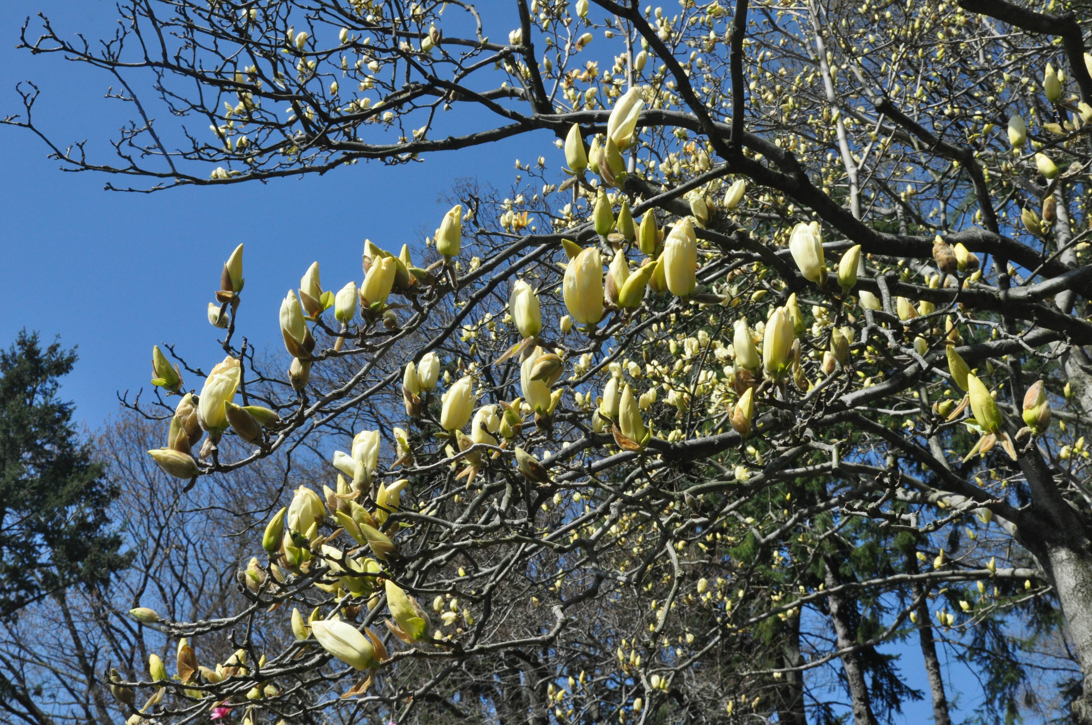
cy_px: 362
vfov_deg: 30.8
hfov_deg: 45.0
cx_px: 546
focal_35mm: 44
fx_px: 1318
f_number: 13
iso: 800
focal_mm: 29
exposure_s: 1/640
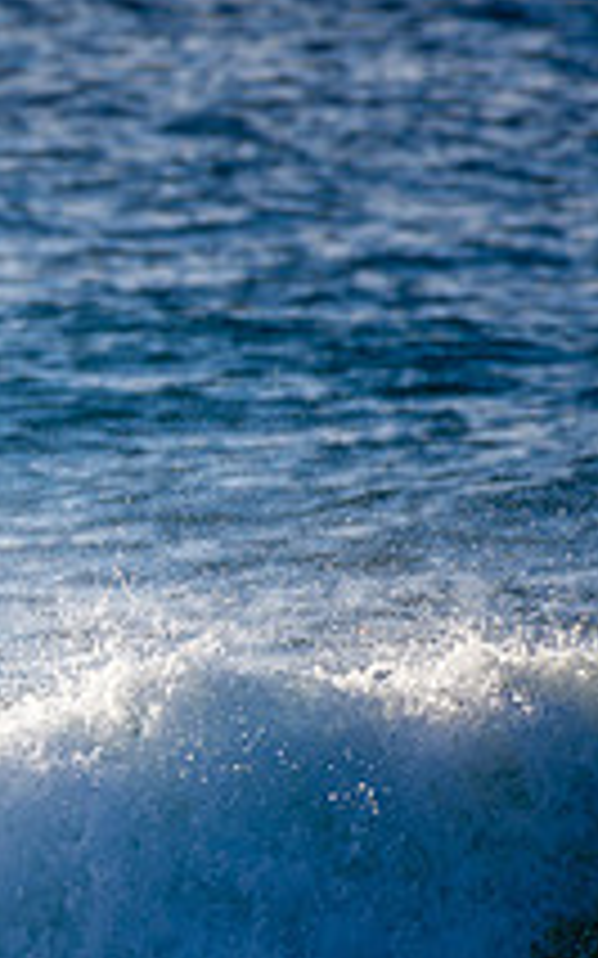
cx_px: -647
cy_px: 821
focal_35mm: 2086
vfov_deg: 1.0
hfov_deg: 0.6
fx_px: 54431
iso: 140
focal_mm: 500
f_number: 5.6
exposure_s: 1/640
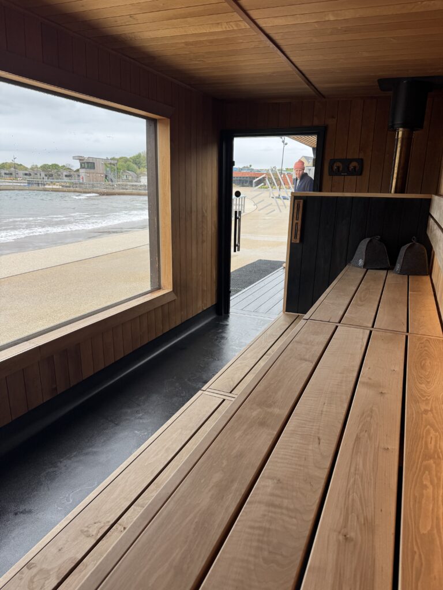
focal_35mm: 24
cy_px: 295
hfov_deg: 56.8
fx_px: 410
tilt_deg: -14.4
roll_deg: -2.3
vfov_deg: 71.6
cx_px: 222
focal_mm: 6.76
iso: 80
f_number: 1.78
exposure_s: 1/558
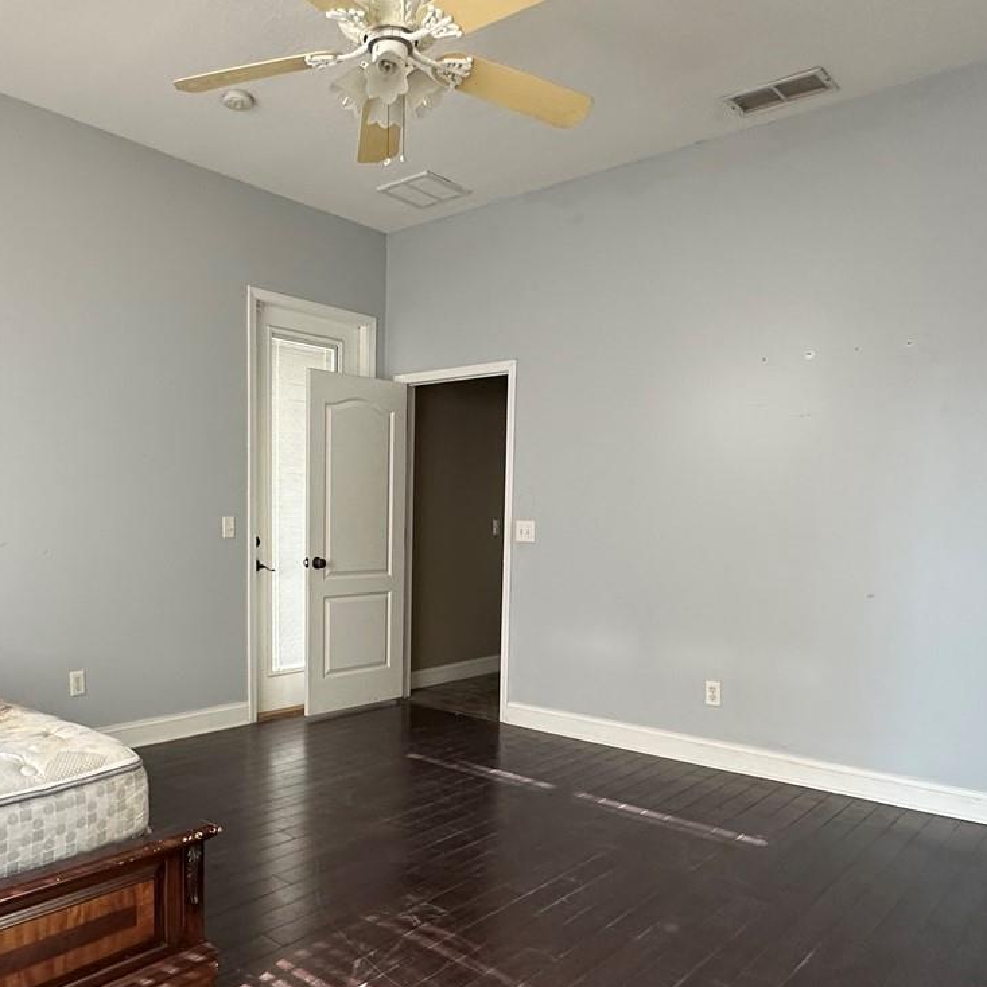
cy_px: 592
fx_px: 871
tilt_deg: -5.0
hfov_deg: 58.4
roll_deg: -0.2
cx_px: 380
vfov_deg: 58.6
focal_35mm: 27
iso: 200
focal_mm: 2.22
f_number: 2.2
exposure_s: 1/99
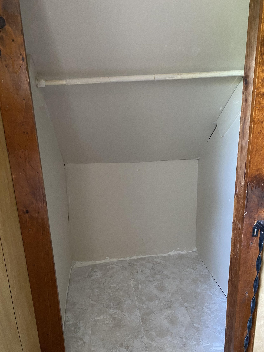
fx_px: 275
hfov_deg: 51.3
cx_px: 135
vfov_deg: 65.3
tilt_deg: -17.0
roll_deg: +1.4
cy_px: 180
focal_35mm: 27
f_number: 1.8
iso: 500
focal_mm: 4.25
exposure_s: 1/60
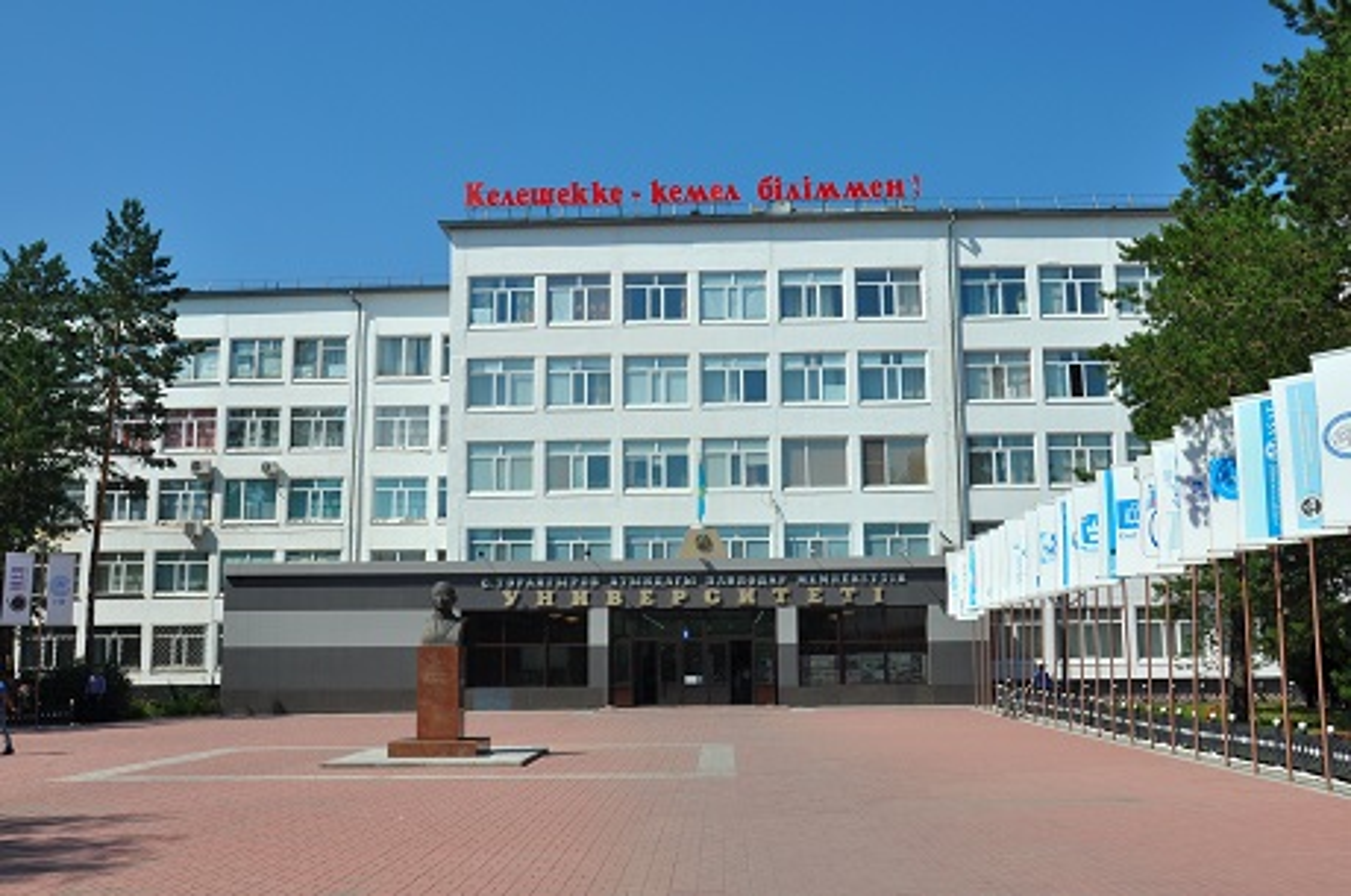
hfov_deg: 57.3
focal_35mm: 33
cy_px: 448
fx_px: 1236
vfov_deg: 39.8
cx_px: 676
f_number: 11
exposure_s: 1/500
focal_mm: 22
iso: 200
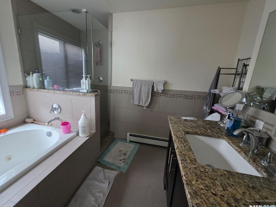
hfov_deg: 101.9
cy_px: 103
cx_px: 129
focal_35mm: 14
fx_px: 112
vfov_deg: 85.7
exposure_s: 1/60
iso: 400
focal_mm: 2.2
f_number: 1.9
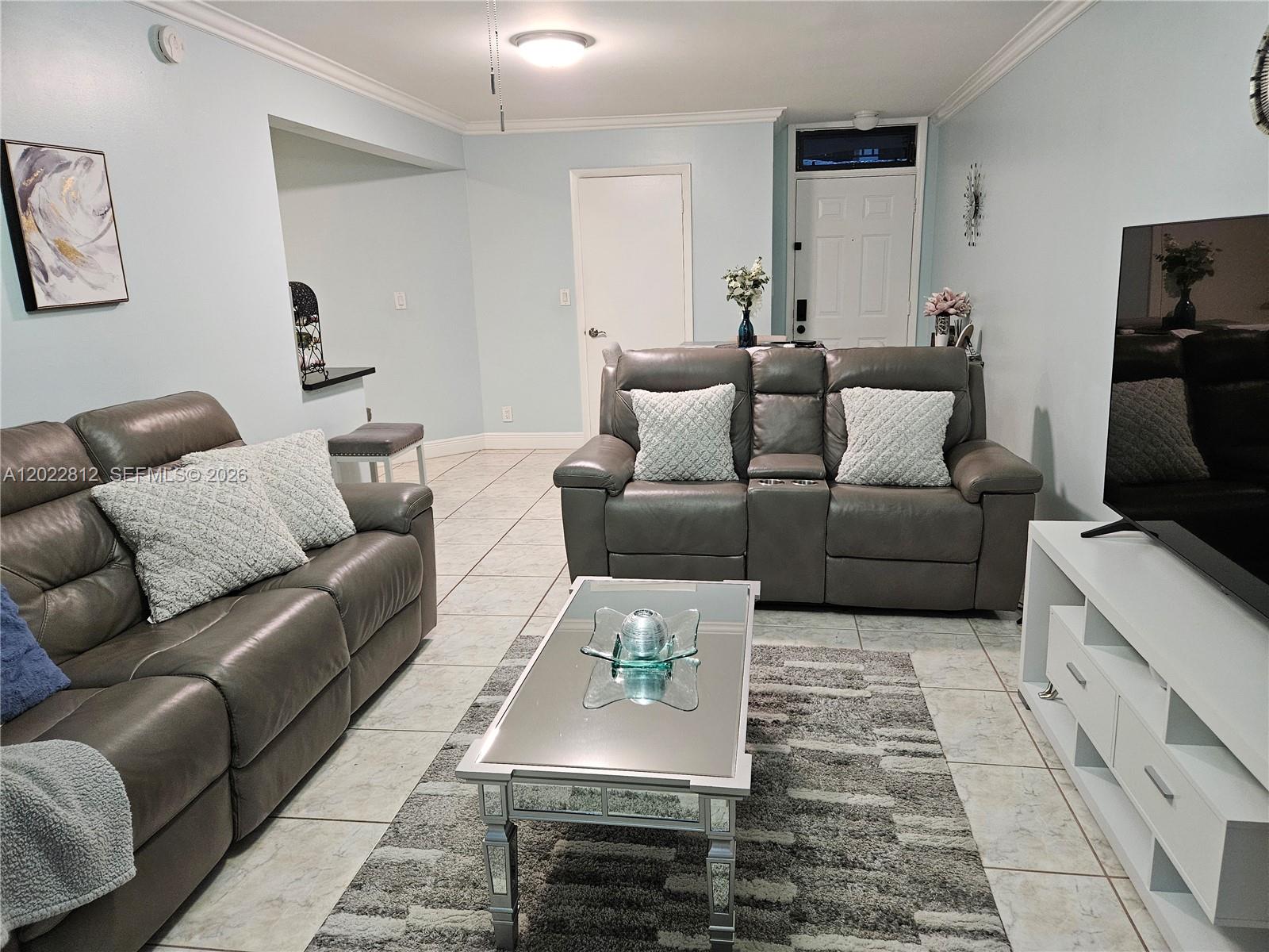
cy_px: 476
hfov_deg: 73.9
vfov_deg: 58.9
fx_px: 843
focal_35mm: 23
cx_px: 634
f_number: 1.8
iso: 640
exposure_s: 1/120
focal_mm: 5.4
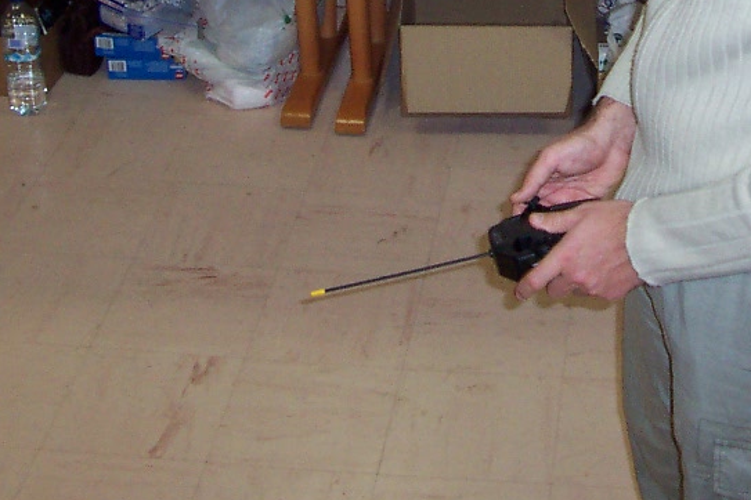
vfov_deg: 15.5
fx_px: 1773
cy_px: -109
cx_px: 585
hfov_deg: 23.6
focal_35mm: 85
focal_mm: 5.6
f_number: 2.8
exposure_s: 1/60
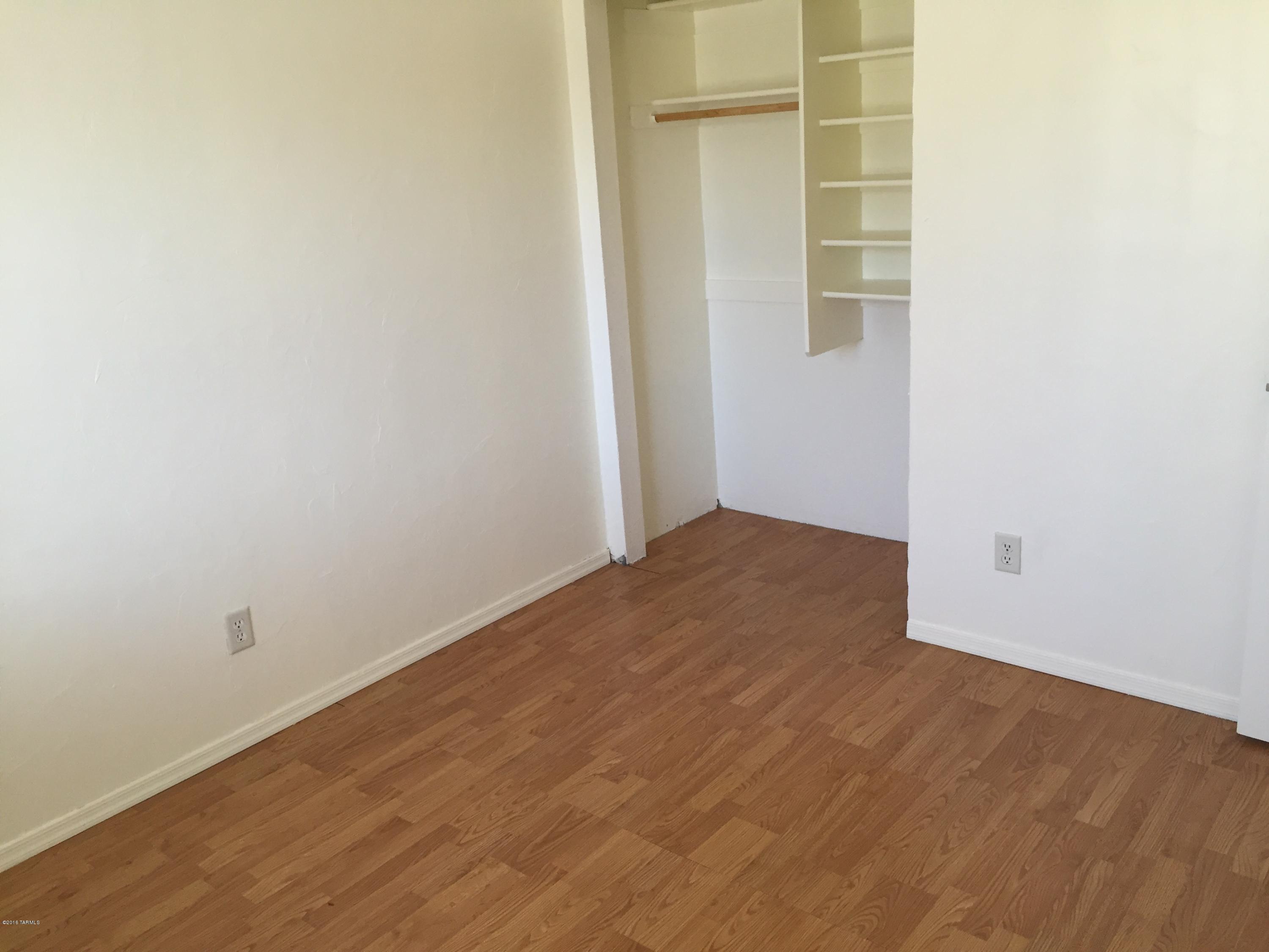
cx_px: 634
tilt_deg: -17.6
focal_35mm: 29
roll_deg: +4.4
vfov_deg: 48.2
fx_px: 1063
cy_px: 476
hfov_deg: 61.7
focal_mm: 4.15
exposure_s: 1/30
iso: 40
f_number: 2.2
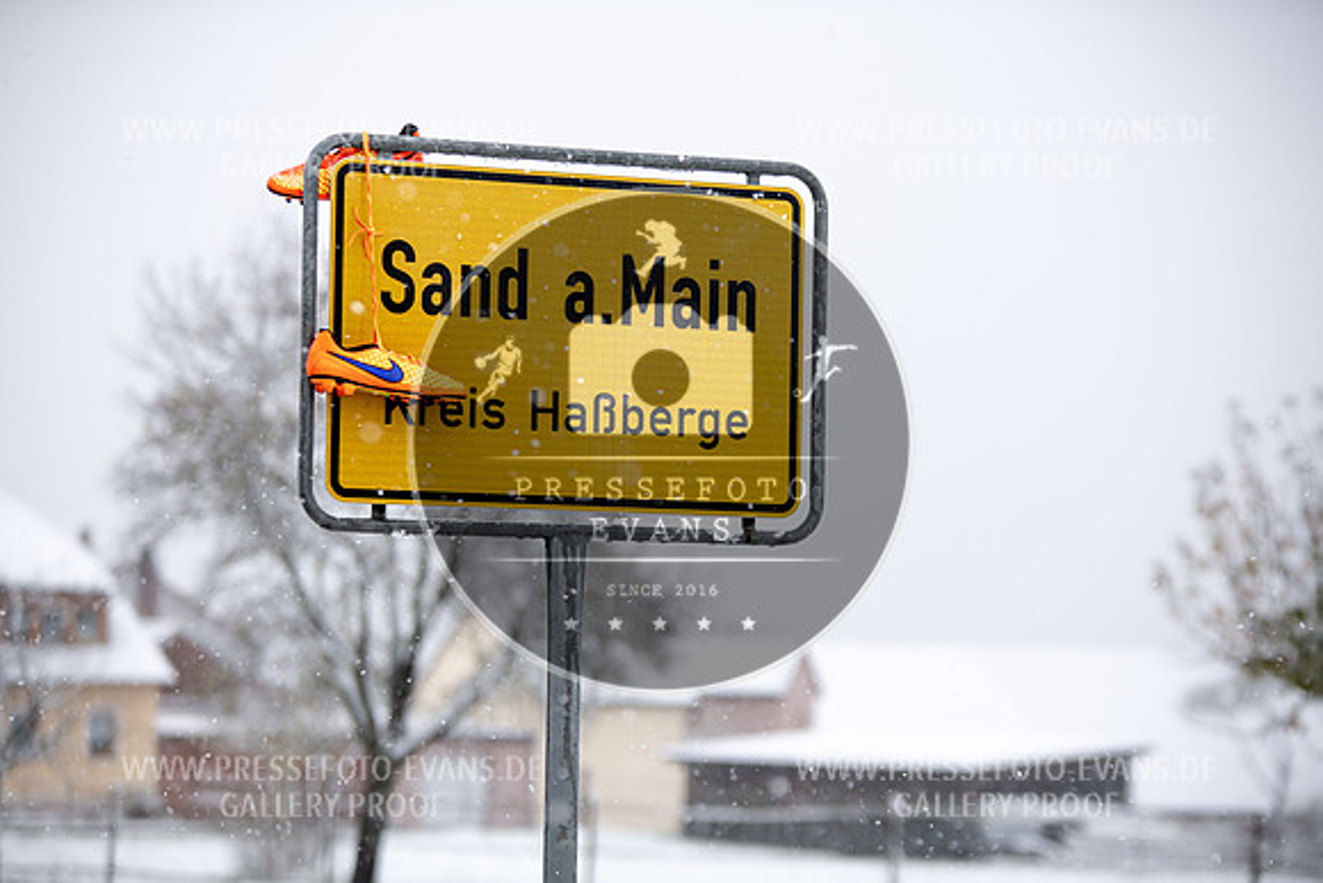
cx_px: 662
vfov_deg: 11.2
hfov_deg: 16.8
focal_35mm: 122
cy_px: 442
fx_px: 4484
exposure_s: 1/640
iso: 160
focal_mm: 122
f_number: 3.5
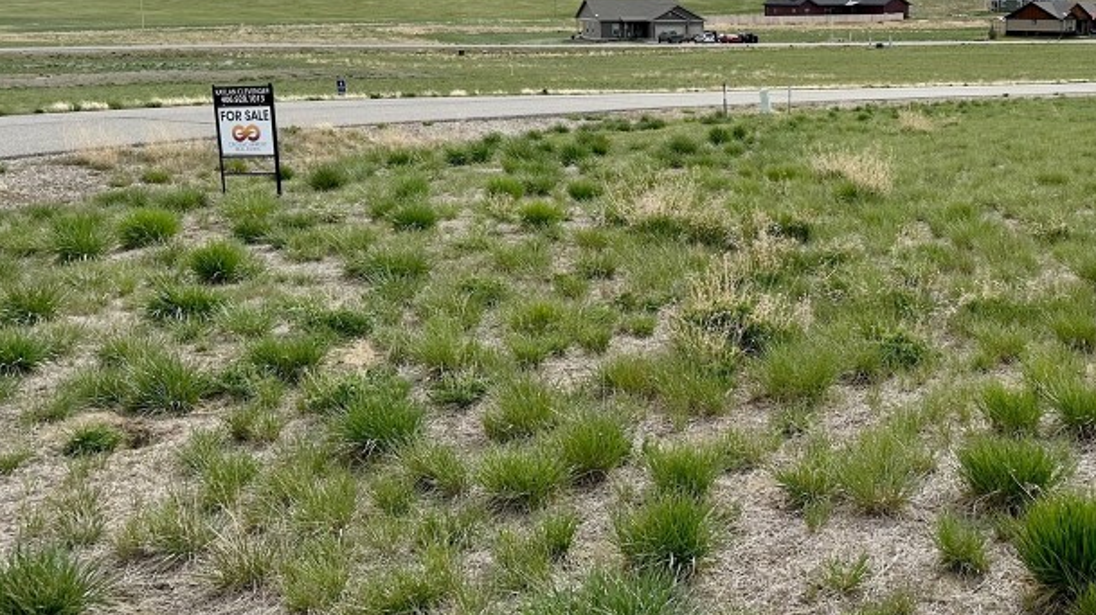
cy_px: 209
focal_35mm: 44
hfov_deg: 45.5
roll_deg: +0.9
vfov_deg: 26.9
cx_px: 759
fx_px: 1278
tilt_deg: -10.4
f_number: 1.78
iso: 80
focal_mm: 6.86
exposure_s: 1/5525
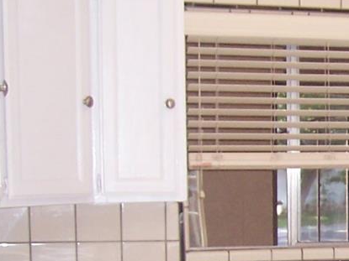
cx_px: 531
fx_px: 1240
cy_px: 363
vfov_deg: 11.6
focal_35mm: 123
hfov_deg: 14.8
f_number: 2.7
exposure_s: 1/60
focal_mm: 5.6
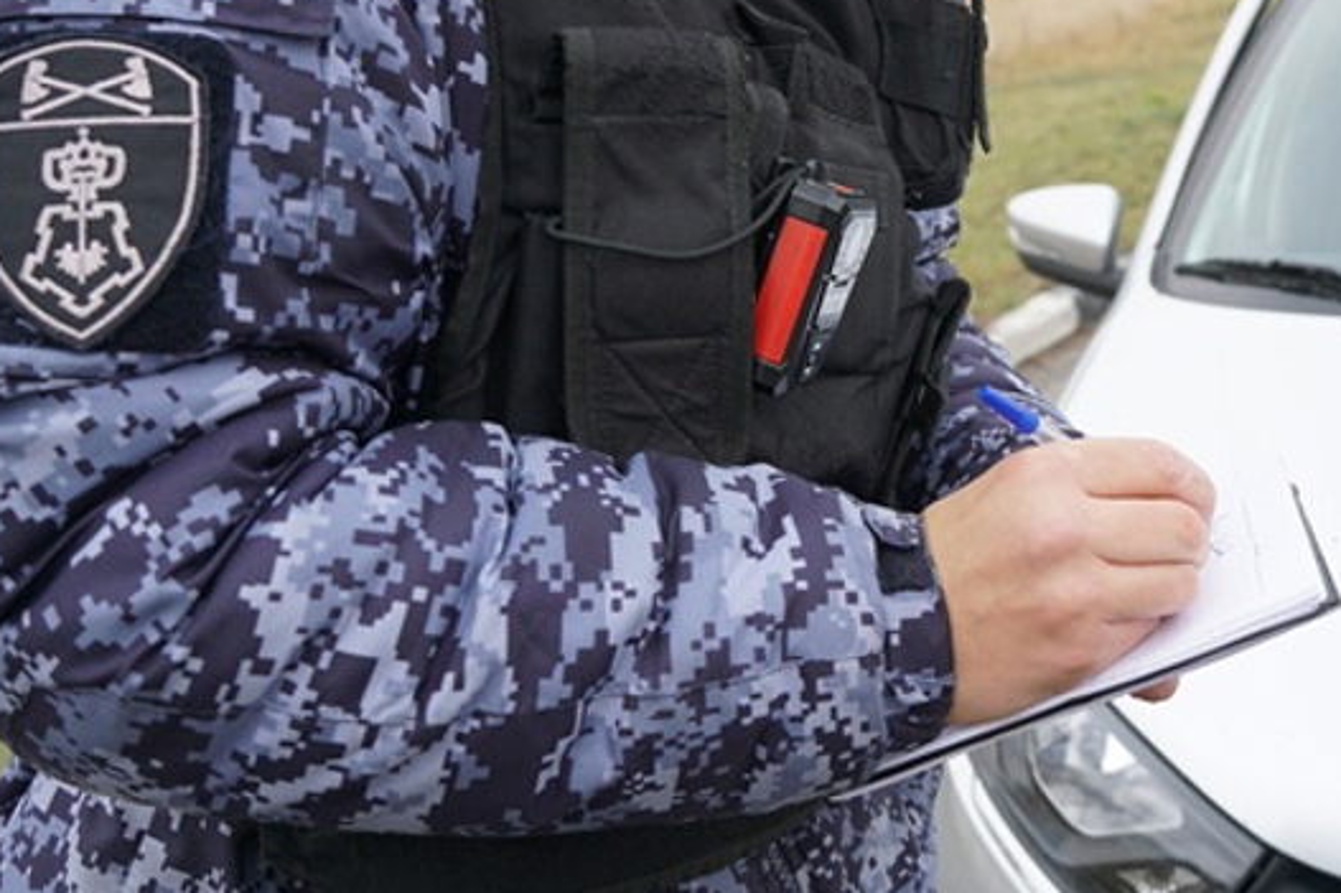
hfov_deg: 41.6
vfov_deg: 28.5
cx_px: 845
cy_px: 313
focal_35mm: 47
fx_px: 1750
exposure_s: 1/60
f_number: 4
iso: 100
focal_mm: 22
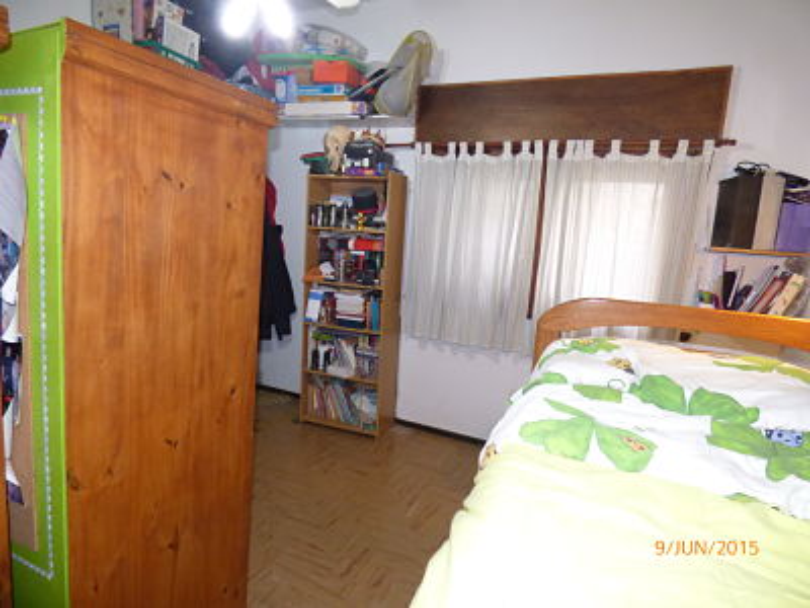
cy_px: 304
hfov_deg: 81.7
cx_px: 405
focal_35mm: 20
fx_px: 468
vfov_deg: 66.0
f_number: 2.8
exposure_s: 1/60
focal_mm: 3.58
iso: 800
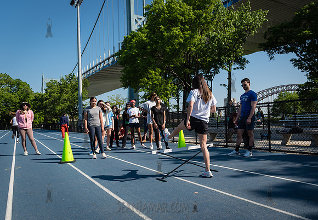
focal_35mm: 29
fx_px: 261
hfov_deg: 62.3
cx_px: 189
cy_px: 120
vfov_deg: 45.8
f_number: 4.5
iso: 400
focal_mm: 24
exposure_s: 1/2500
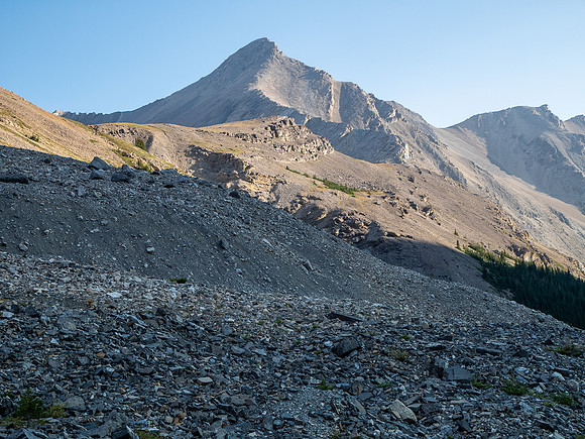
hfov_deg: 36.8
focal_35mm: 52
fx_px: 879
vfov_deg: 28.0
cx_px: 292
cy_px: 220
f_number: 8
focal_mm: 26
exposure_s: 1/160
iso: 200
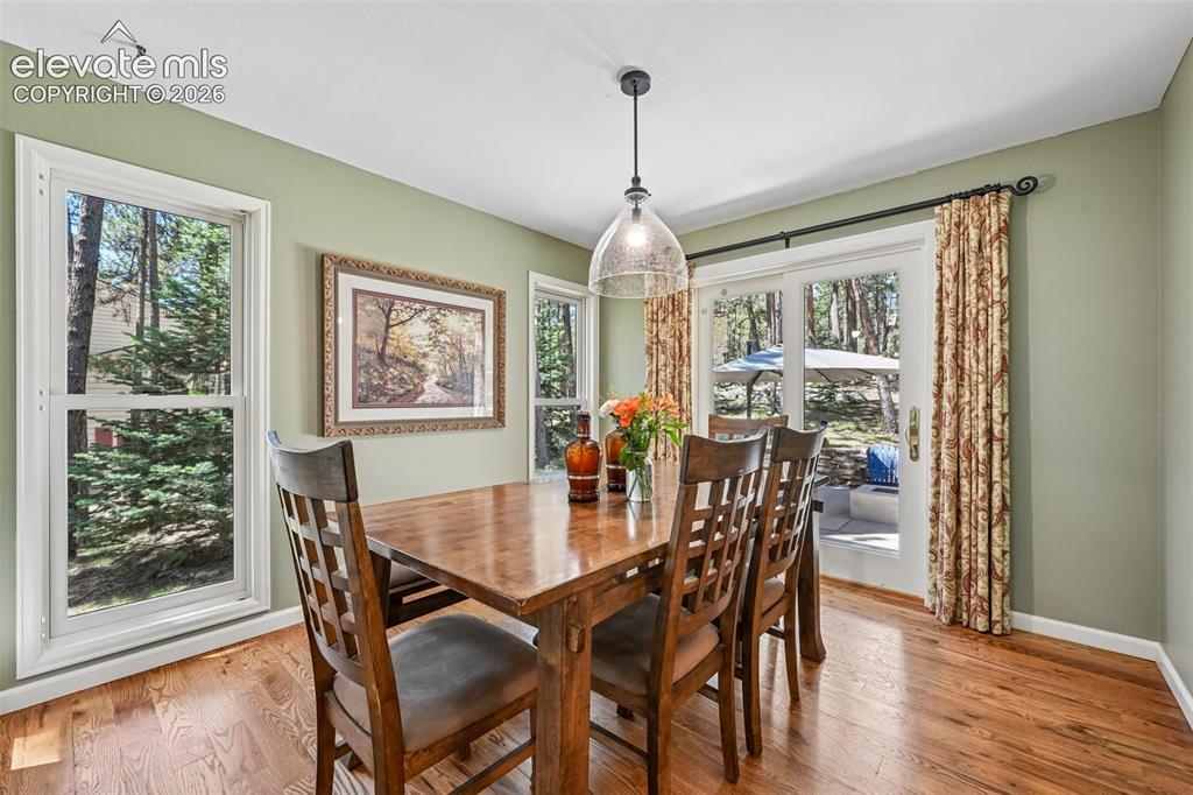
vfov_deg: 81.2
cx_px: 596
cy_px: 398
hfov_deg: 104.3
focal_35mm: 14
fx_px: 464
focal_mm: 14
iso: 400
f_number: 10
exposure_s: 1/10
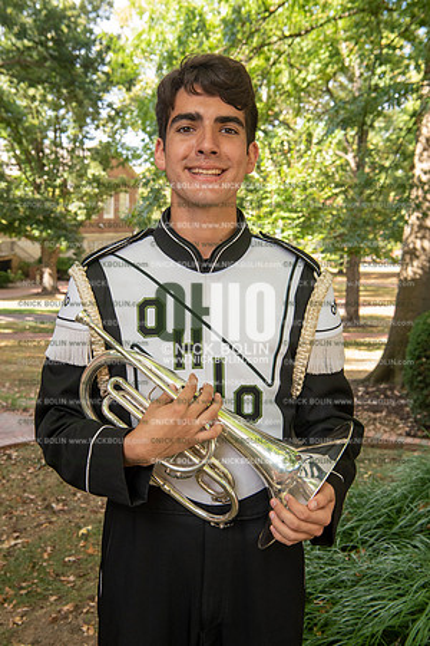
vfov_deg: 43.6
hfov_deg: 29.9
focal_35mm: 45
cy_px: 323
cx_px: 215
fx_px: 806
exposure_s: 1/100
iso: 500
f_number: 8
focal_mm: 45
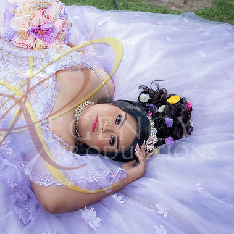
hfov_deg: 42.1
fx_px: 298
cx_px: 74
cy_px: 115
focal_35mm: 39
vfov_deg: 42.8
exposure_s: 1/500
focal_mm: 20
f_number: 2.8
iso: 125
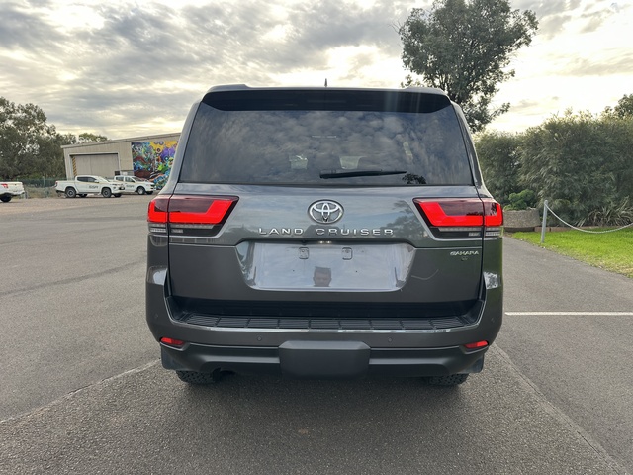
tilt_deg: -4.0
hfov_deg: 71.6
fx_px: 439
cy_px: 238
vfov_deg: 56.8
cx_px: 316
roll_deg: +3.5
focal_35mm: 24
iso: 80
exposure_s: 1/421
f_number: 1.78
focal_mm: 6.86
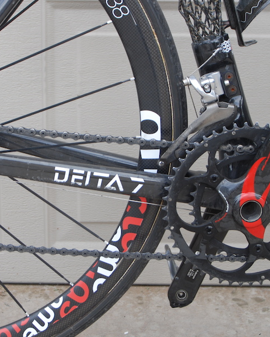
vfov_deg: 23.1
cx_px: 91
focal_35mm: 83
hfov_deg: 18.5
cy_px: 168
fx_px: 827
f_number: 4.5
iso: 200
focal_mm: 35
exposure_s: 1/80
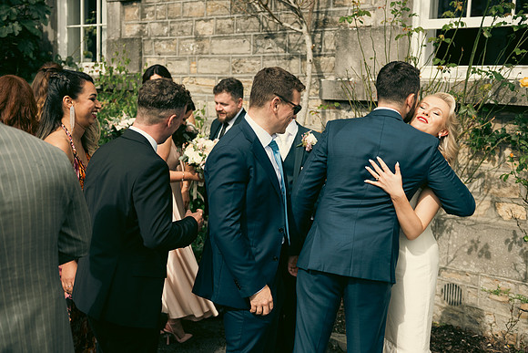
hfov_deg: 43.6
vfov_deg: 29.9
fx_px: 660
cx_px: 264
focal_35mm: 45
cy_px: 176
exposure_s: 1/1600
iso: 125
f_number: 3.5
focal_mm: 45
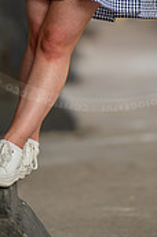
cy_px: -68
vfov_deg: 9.1
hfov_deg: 6.1
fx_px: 1465
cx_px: 85
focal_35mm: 223
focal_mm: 85
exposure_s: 1/1600
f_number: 1.2
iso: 200
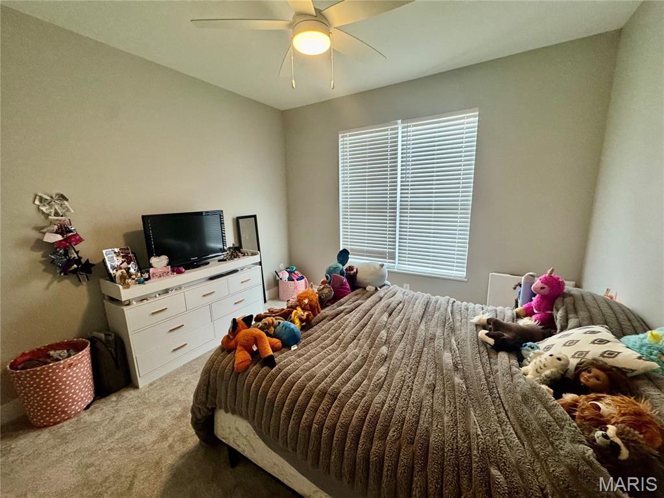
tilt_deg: -10.9
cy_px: 249
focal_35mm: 14
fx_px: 269
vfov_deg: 85.7
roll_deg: +2.8
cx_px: 332
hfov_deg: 102.1
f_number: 2.2
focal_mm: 2.22
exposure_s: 1/120
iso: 250
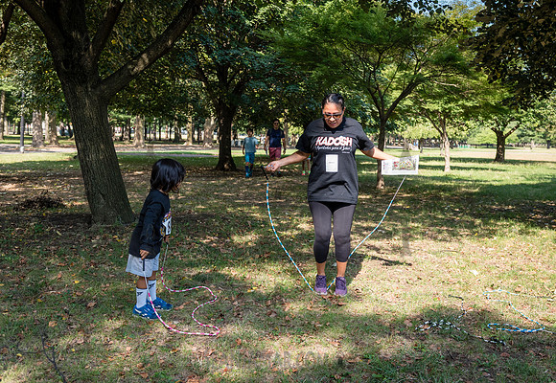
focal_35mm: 39
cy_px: 171
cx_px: 317
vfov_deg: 35.0
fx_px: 608
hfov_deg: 49.0
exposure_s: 1/800
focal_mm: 34
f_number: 3.5
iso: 400
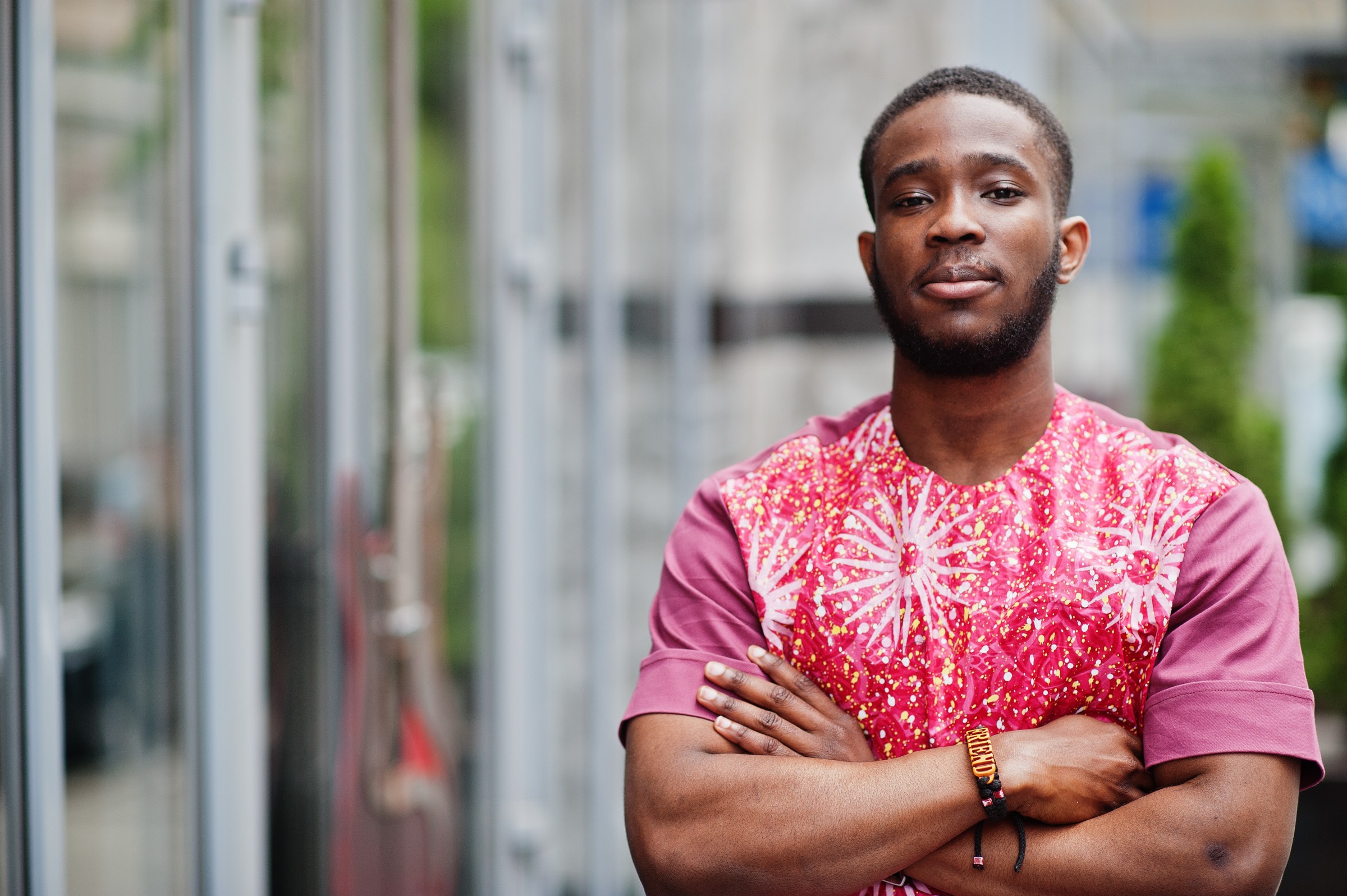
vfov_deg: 16.1
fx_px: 3178
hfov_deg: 23.9
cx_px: 674
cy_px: 448
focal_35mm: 85
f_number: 2
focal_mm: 85
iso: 200
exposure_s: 1/1000
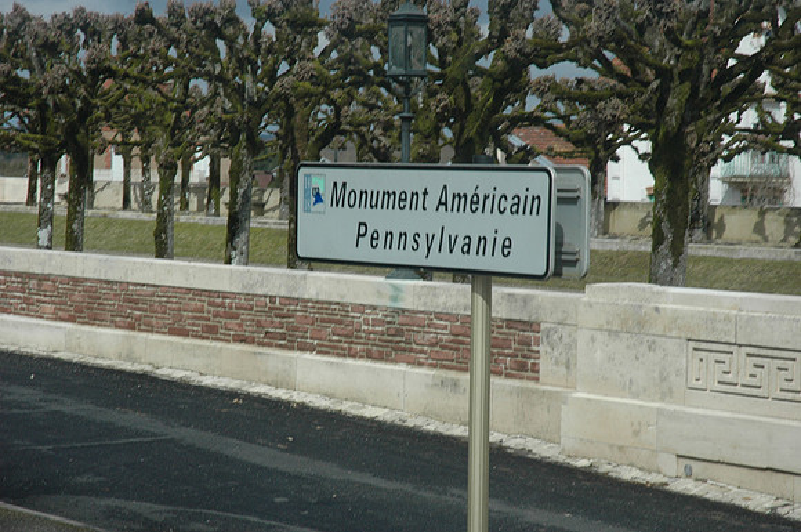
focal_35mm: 105
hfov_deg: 19.5
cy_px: 266
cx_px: 400
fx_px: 2333
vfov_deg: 13.0
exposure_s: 1/250
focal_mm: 70
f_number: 14
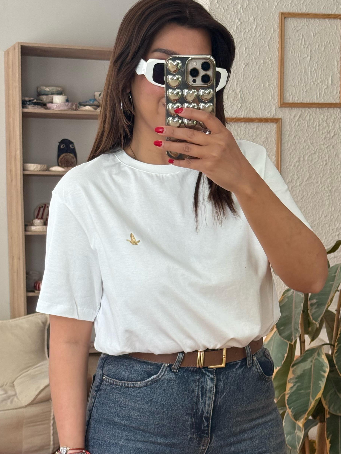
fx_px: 1038
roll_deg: -0.2
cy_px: 303
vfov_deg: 24.6
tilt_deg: -19.7
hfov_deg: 18.6
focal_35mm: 79
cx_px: 199
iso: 125
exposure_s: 1/167
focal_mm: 6.76
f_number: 1.78
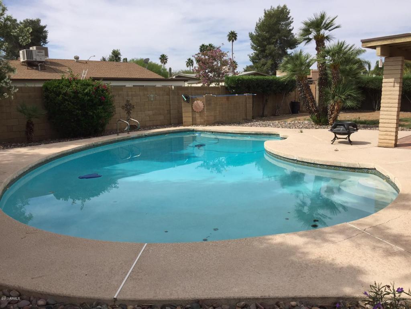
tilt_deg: -10.0
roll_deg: +0.6
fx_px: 344
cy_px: 154
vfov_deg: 48.2
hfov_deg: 61.7
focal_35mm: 29
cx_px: 206
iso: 32
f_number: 2.2
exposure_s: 1/2825
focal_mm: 4.15
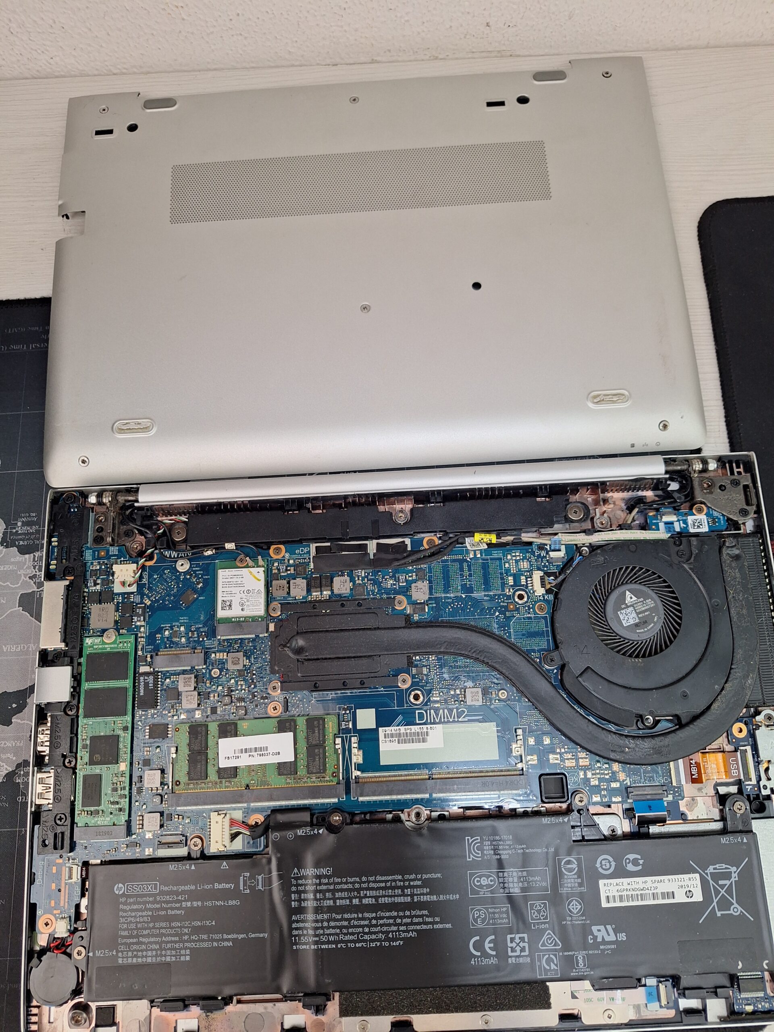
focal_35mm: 23
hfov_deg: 58.9
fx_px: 686
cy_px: 516
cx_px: 387
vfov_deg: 73.9
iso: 200
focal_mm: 5.54
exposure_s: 1/40
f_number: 1.8
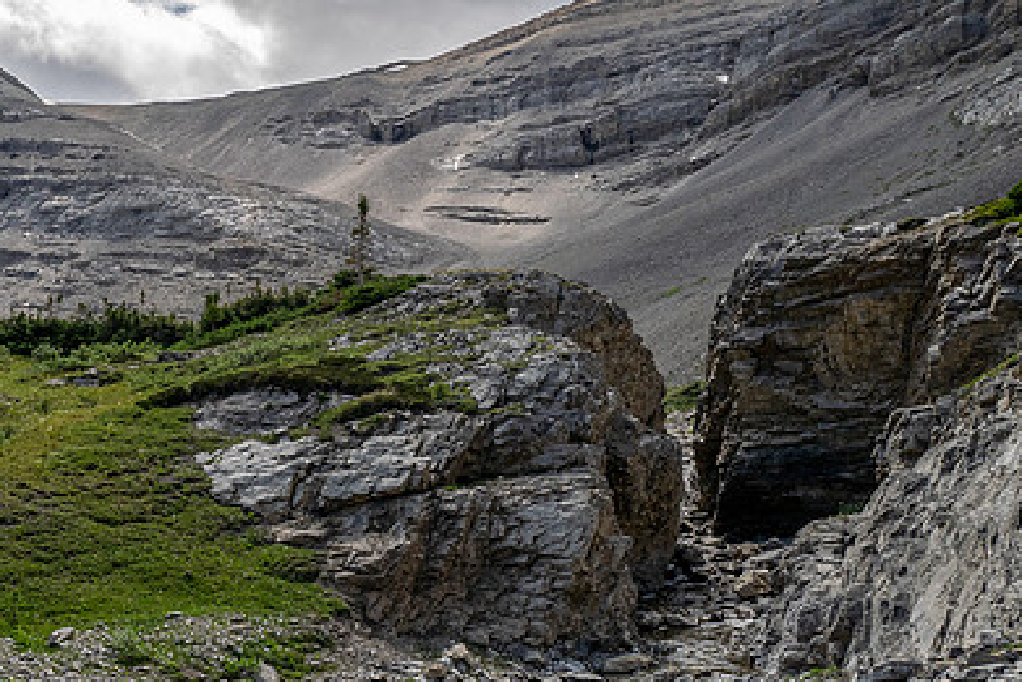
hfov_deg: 51.4
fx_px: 1051
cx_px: 392
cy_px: 485
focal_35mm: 37
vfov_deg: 35.4
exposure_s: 1/200
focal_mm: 12
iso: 200
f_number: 8
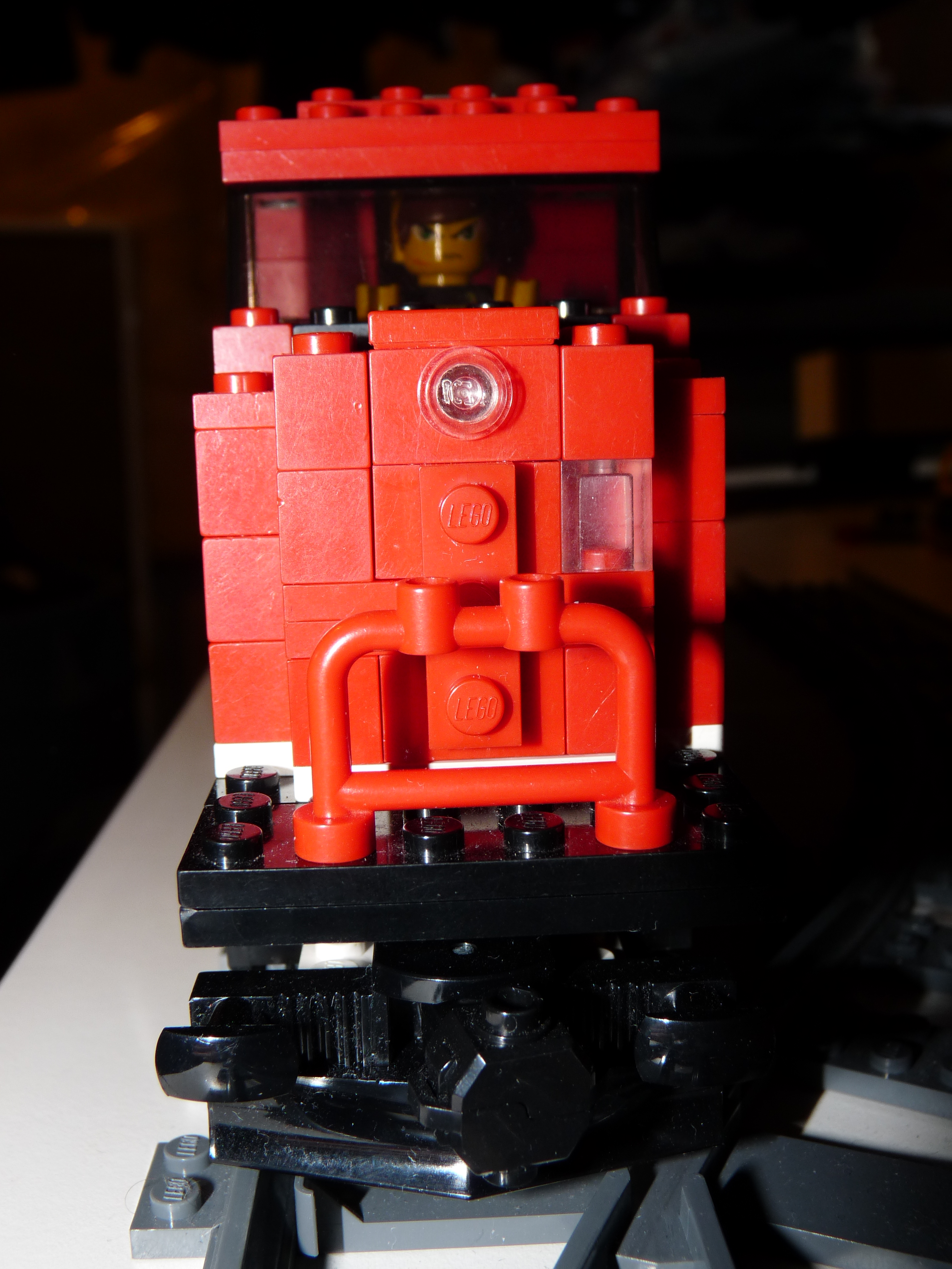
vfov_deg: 49.0
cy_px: 634
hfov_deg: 37.7
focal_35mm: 38
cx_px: 476
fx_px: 1393
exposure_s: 1/30
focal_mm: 6.8
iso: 100
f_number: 4
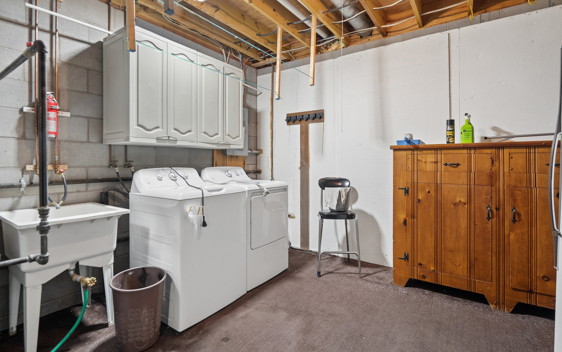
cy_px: 158
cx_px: 273
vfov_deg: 64.9
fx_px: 276
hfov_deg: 91.1
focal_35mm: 18
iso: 200
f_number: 4
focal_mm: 17
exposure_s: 1/15
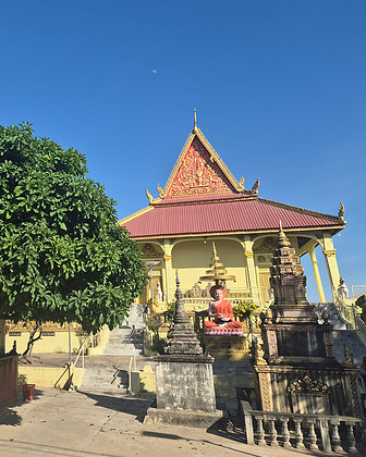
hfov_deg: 44.0
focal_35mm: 31
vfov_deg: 57.2
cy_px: 224
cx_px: 54
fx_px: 420
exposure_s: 1/5648
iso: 80
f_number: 1.8
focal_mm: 5.4
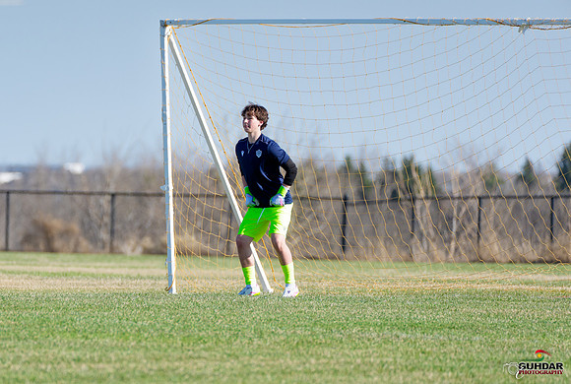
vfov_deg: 2.5
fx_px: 8662
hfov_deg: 3.8
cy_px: 260
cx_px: 181
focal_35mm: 545
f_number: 5.6
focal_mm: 400
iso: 400
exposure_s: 1/1600
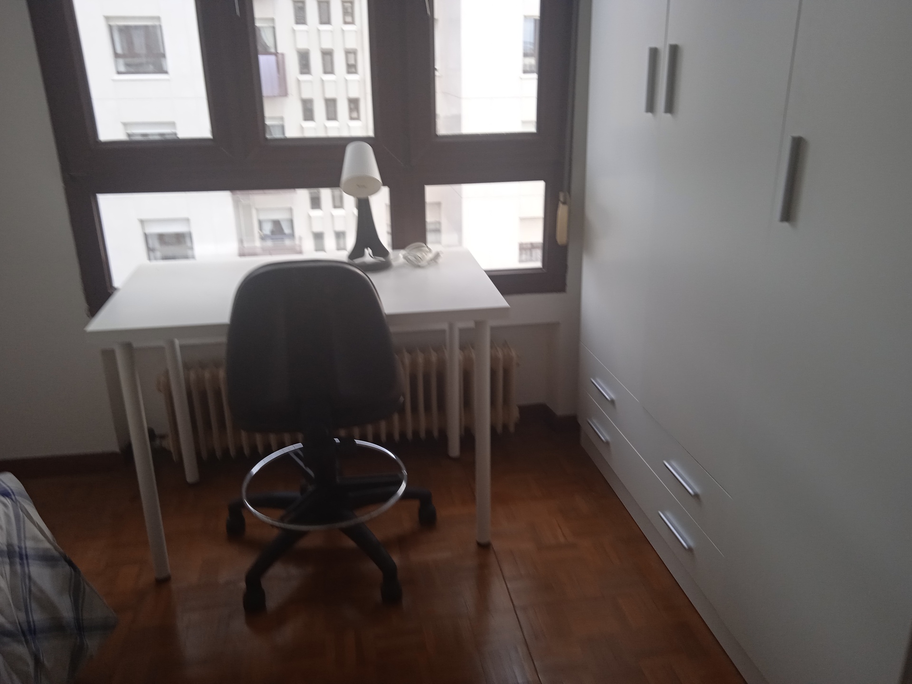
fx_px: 738
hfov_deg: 63.4
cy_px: 342
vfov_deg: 49.7
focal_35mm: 28
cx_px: 456
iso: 123
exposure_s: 1/50
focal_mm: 3.43
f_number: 2.2
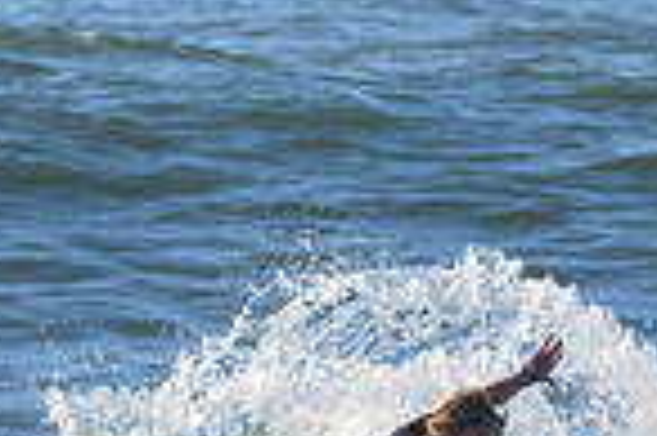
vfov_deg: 0.9
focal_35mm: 1593
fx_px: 29039
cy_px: 685
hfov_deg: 1.3
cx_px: 261
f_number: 11
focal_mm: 400
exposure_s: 1/2000
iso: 1600
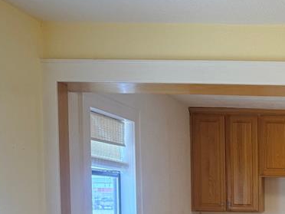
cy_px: 254
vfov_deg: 20.8
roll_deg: -1.5
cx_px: 337
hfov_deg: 26.3
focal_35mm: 66
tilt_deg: -5.8
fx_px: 543
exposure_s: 1/175
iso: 200
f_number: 1.78
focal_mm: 6.76
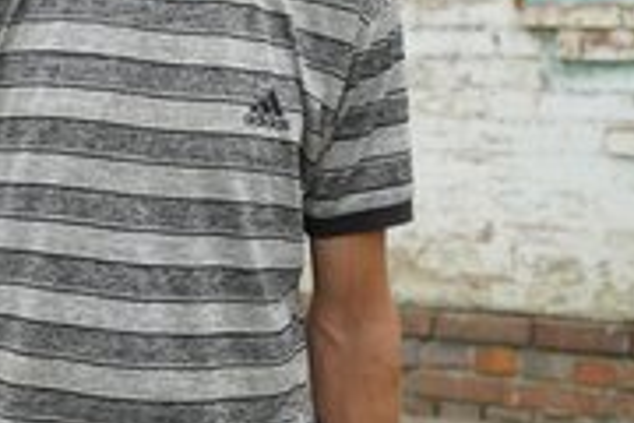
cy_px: -30
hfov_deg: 21.9
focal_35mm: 91
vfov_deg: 14.7
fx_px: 1602
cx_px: 81
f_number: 4.5
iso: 100
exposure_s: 1/250
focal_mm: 41
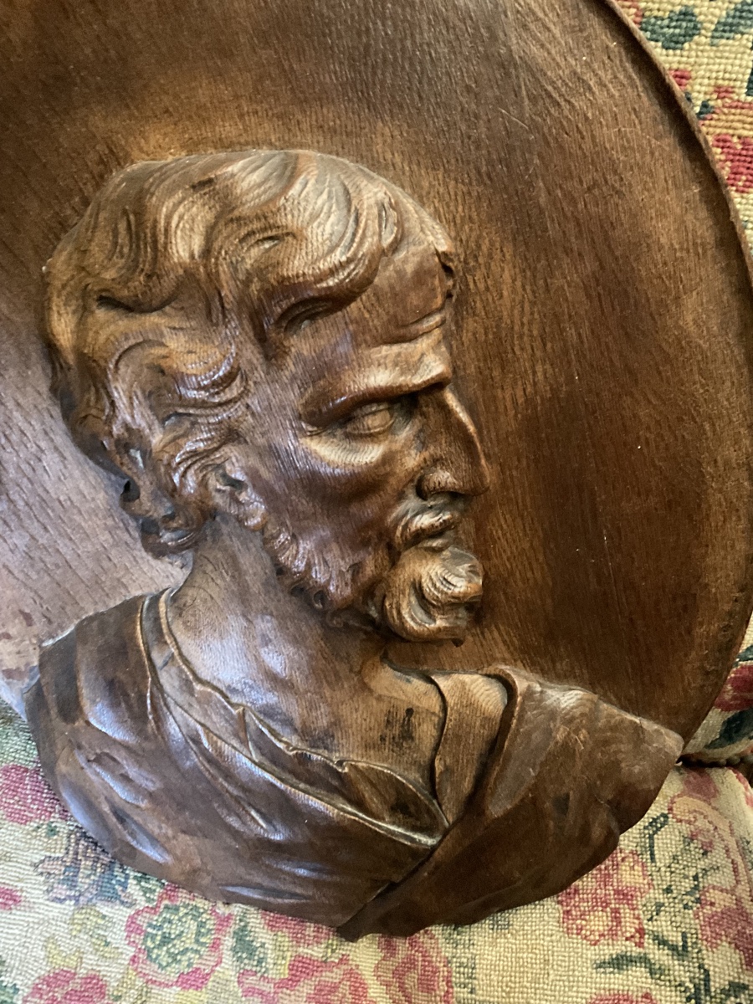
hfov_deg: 48.2
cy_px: 502
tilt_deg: -49.7
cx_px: 376
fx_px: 841
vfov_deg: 61.7
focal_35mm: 29
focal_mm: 3
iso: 500
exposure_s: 1/24
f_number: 1.8
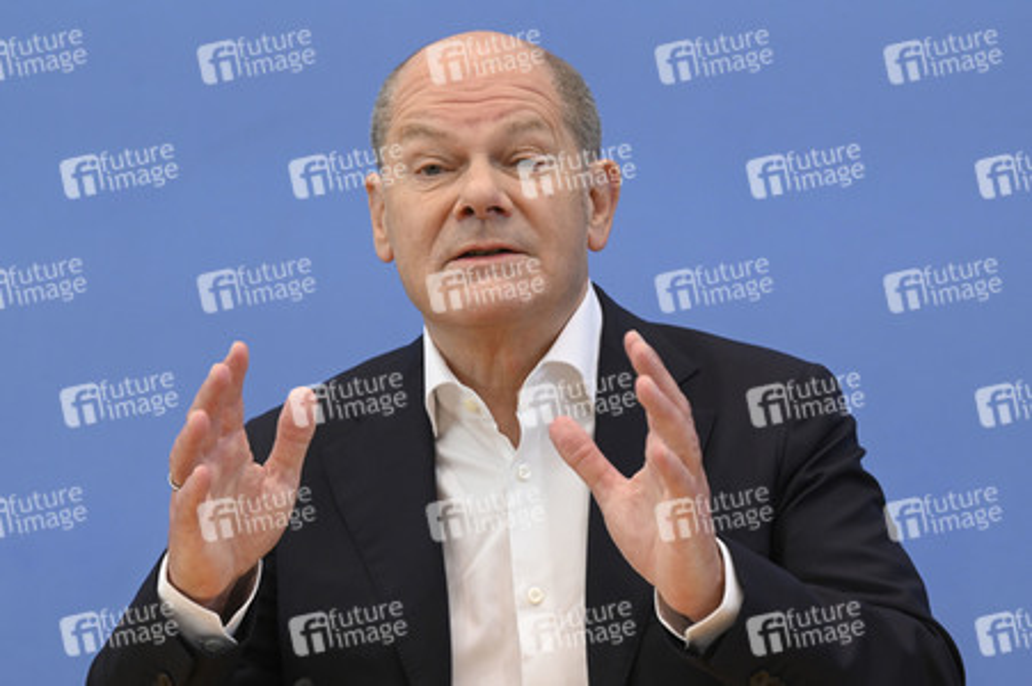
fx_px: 3208
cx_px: 516
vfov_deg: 12.2
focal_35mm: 112
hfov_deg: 18.3
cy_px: 343
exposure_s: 1/500
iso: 3200
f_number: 6.3
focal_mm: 112
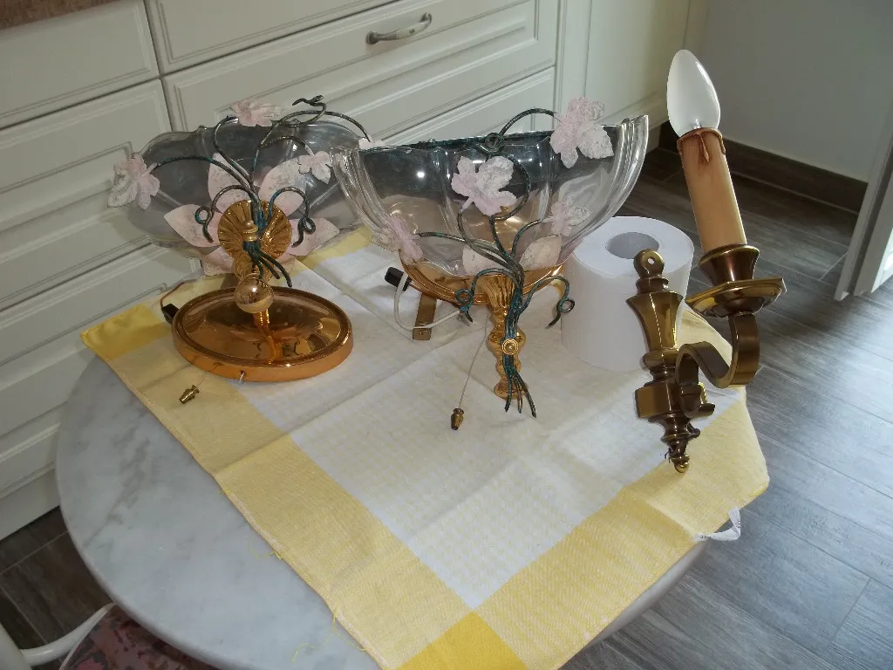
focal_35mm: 33
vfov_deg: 42.9
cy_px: 335
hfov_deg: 55.4
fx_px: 851
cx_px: 446
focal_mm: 5.9
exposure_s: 1/30
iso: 64
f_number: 3.3
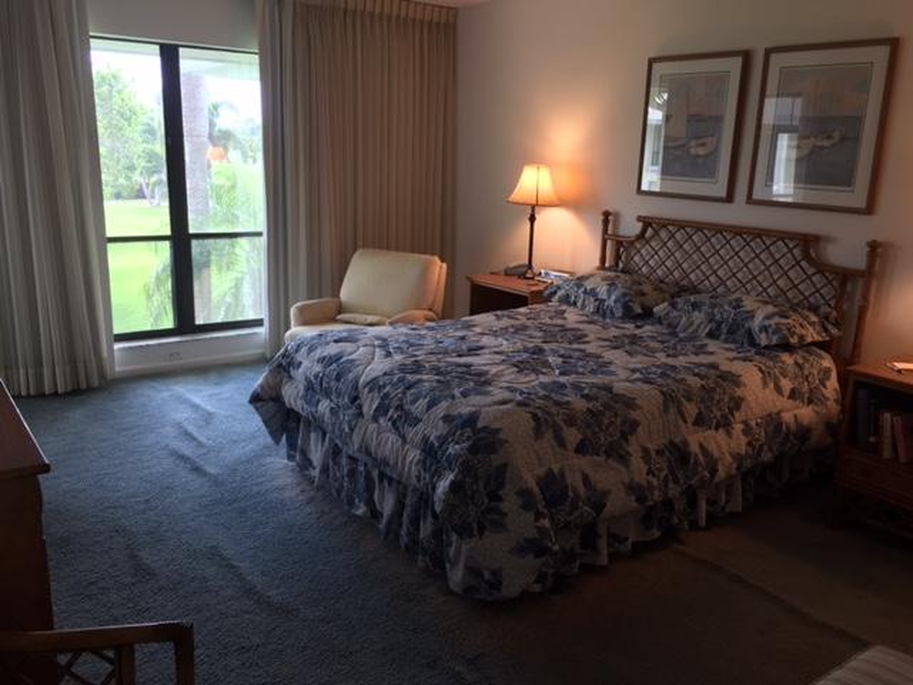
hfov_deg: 61.7
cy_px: 342
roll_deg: -2.2
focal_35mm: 29
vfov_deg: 48.2
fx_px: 765
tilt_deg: -12.6
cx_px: 456
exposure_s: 1/40
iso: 32
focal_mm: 4.15
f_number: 2.2
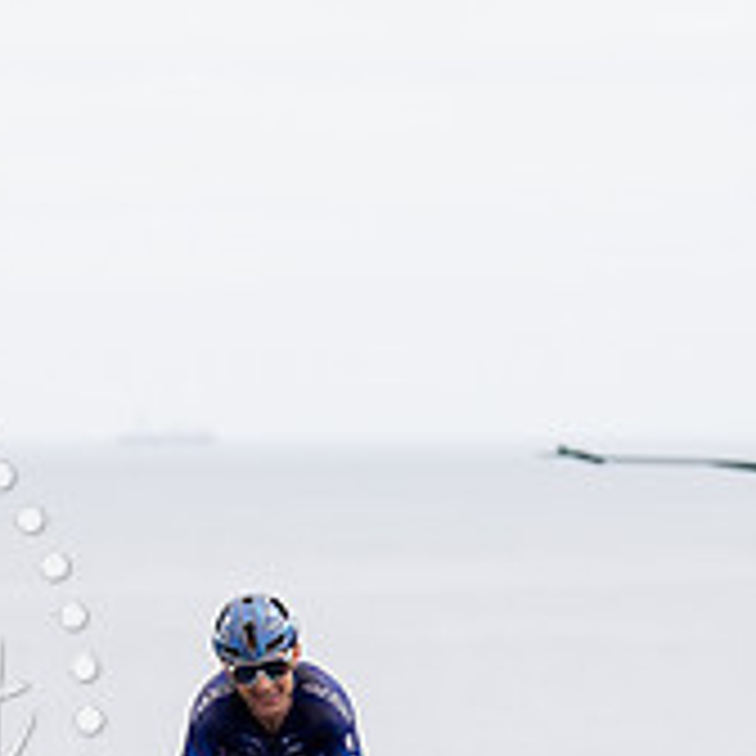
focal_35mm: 402
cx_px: 378
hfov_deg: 4.4
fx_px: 9933
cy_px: 497
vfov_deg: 4.4
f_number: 3.5
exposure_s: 1/1000
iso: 320
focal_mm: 137
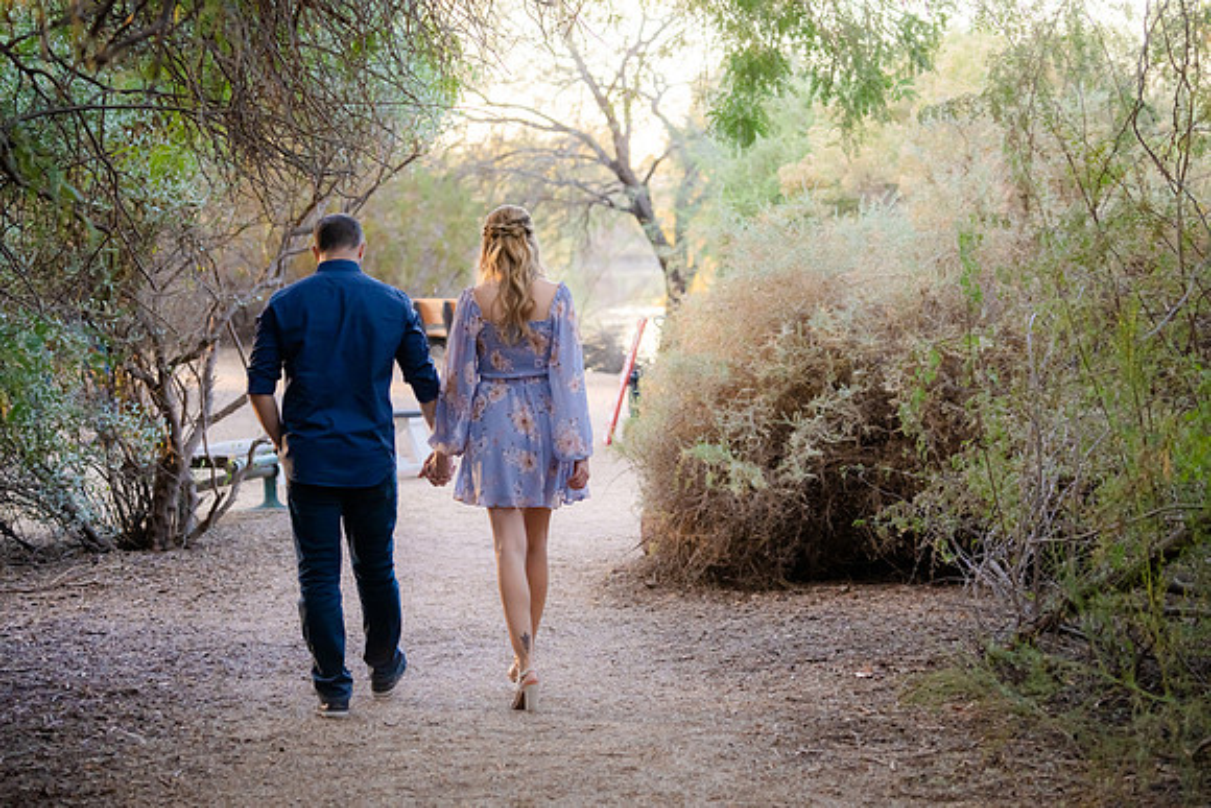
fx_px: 3398
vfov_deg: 13.6
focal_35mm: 101
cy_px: 404
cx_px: 606
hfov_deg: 20.2
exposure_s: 1/250
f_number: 5
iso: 2000
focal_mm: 101
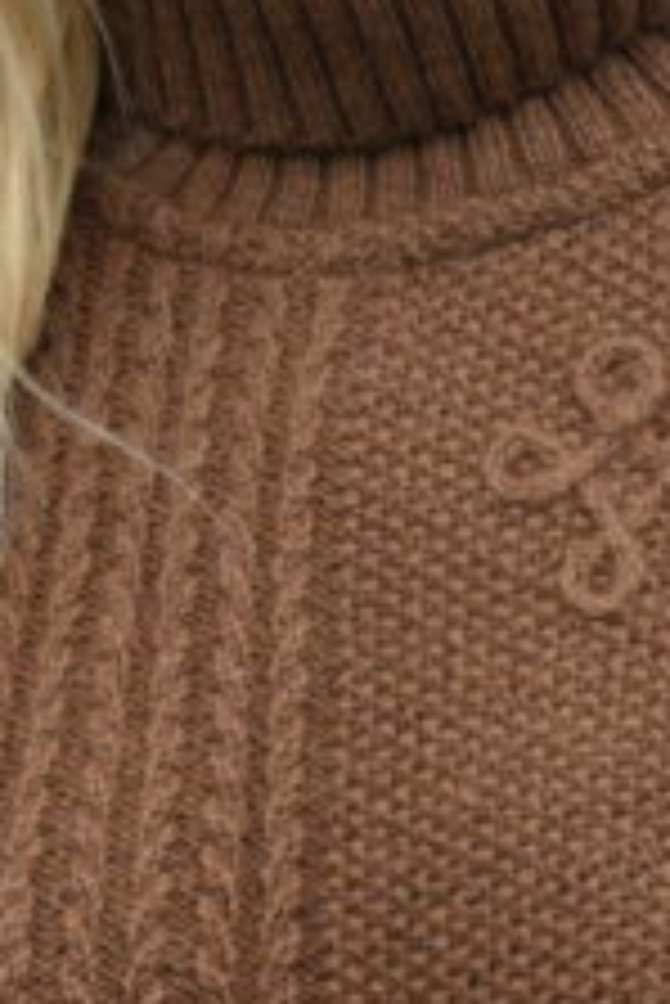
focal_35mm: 417
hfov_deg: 3.3
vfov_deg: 4.9
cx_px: 414
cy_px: 905
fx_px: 11622
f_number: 9.5
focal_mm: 62
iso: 1600
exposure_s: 1/350
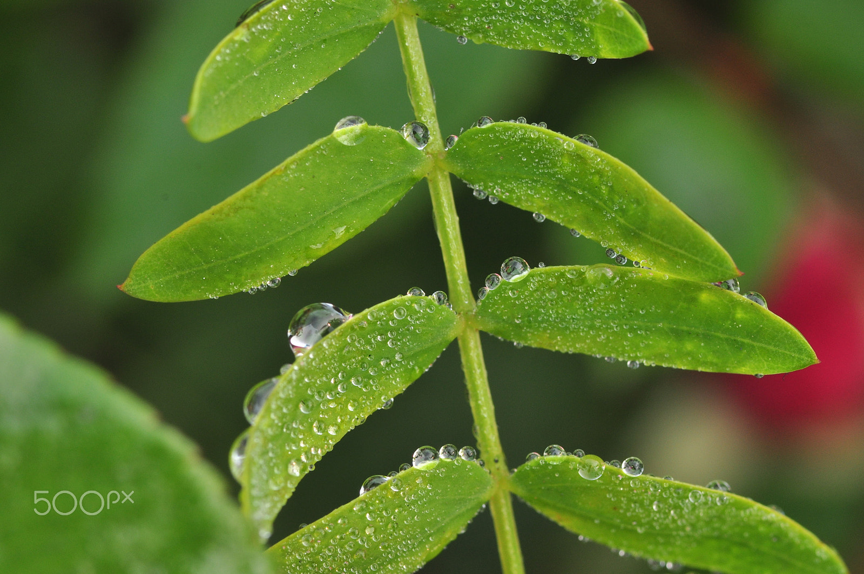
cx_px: 432
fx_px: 3236
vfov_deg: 10.1
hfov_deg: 15.2
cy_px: 287
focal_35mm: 135
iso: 250
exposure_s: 1/40
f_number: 11
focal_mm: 90
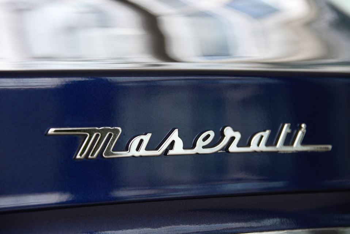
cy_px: 117
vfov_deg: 13.0
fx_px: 1021
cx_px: 175
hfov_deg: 19.5
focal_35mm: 105
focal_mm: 105
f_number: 4.5
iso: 400
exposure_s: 1/125
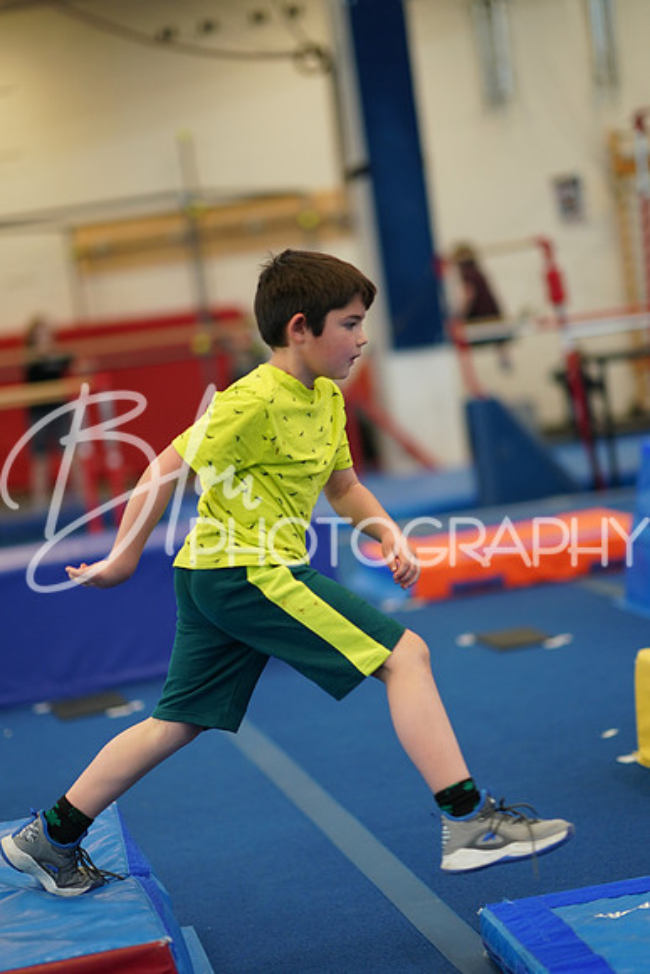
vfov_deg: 23.9
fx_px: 2301
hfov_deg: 16.1
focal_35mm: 85
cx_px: 325
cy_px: 487
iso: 800
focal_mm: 85
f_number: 1.4
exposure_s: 1/500
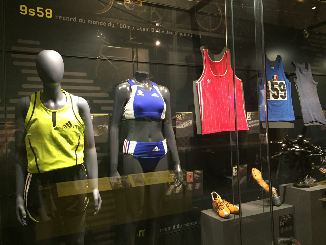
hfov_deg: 61.7
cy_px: 122
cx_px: 163
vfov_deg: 48.2
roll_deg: +2.0
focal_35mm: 29
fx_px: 273
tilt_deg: +1.9
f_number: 2.2
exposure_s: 1/33
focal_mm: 4.15
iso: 250
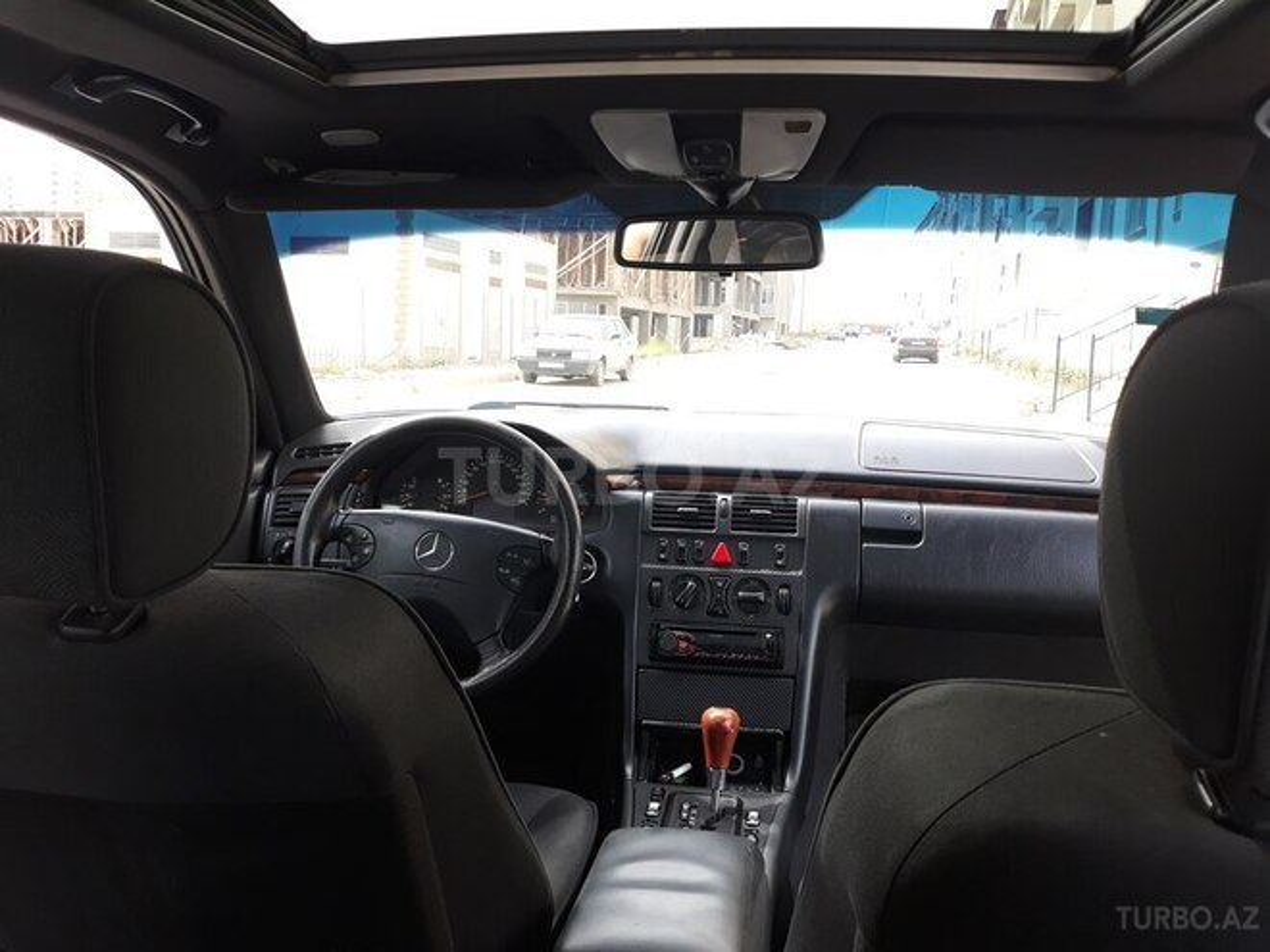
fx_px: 991
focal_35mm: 27
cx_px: 635
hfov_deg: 65.3
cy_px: 476
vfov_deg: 51.4
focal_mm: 3.71
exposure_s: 1/103
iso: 40
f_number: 1.7
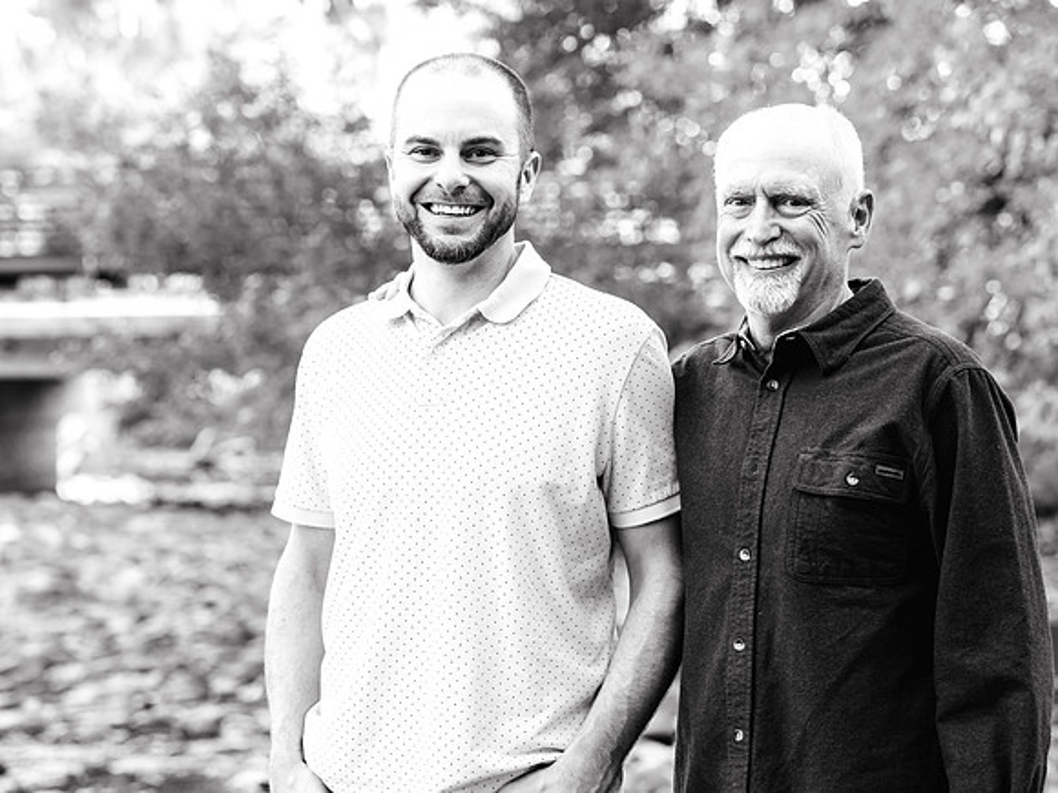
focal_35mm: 94
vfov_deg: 15.7
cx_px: 529
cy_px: 396
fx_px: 2878
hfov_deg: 20.8
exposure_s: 1/160
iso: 800
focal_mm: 87
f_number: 4.5
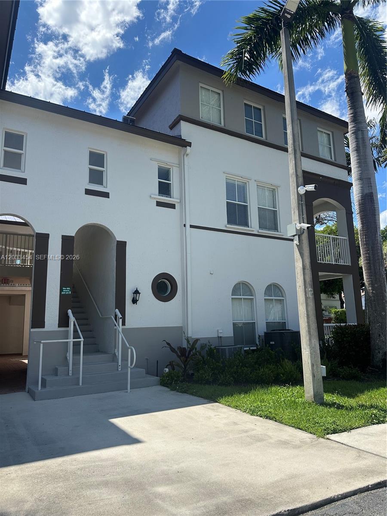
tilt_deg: +11.0
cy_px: 258
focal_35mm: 24
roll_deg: +1.2
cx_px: 194
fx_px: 358
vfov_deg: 71.6
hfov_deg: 56.8
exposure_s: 1/4348
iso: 80
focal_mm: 6.86
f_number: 1.78
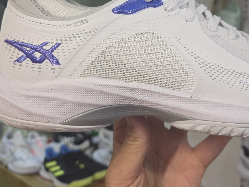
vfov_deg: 36.3
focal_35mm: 38
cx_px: 151
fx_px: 273
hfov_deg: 48.6
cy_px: 33
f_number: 1.8
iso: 125
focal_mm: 5.4
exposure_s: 1/100
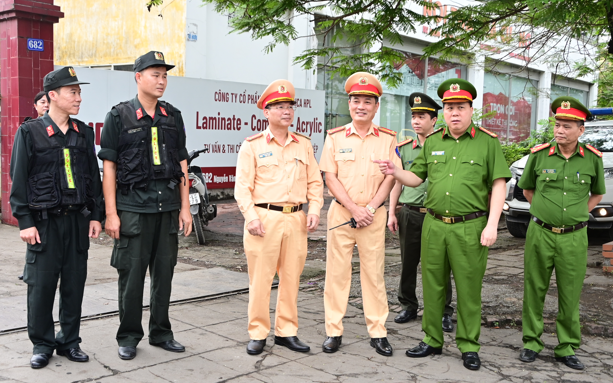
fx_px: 718
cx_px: 306
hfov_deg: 46.2
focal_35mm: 43
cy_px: 191
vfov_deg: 29.9
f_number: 6.3
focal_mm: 28
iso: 500
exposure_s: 1/200
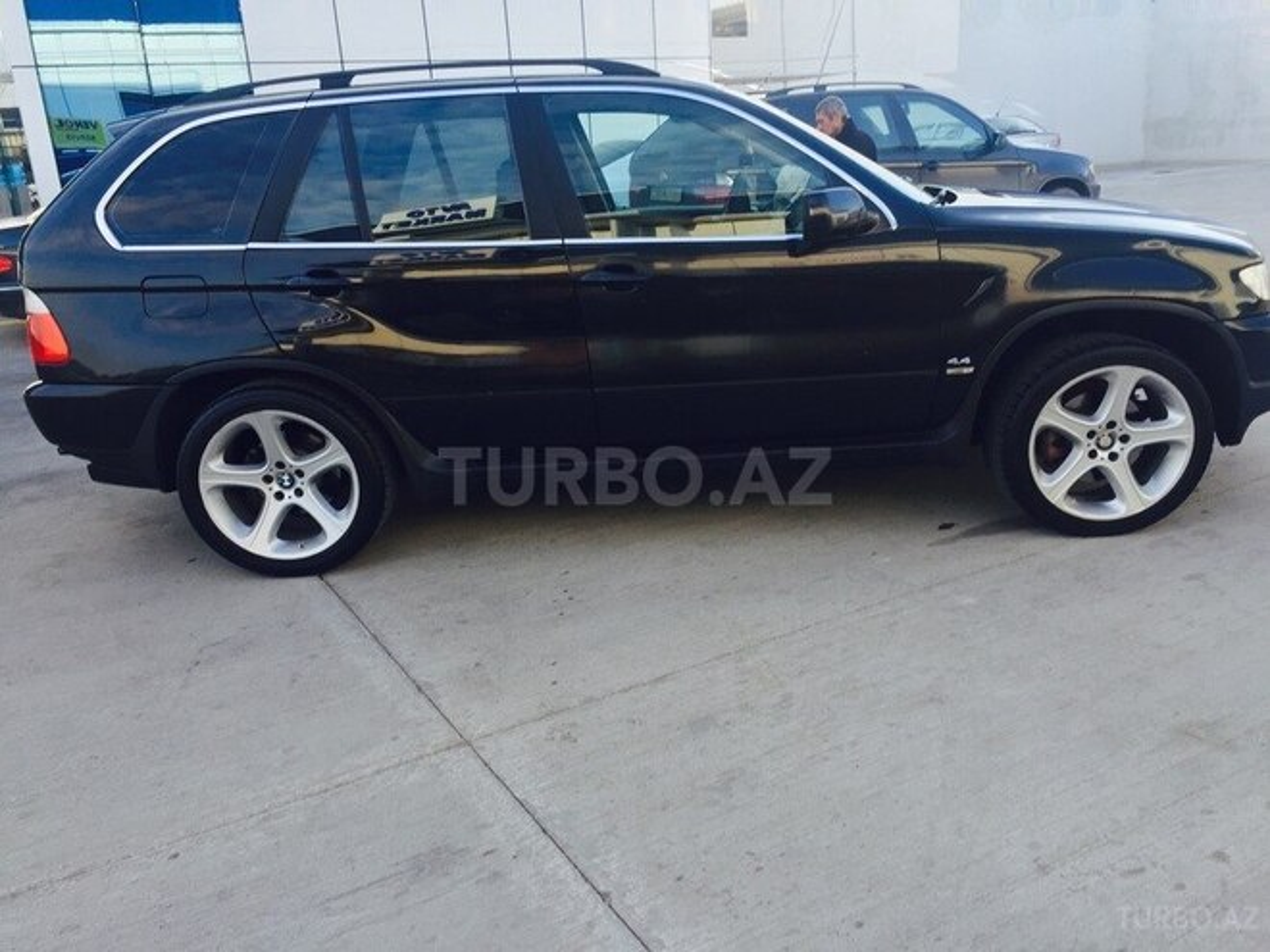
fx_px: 1064
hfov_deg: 61.7
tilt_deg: -14.5
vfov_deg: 48.2
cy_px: 476
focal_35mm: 29
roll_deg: +2.8
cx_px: 635
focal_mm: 4.15
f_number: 2.2
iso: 32
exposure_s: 1/260
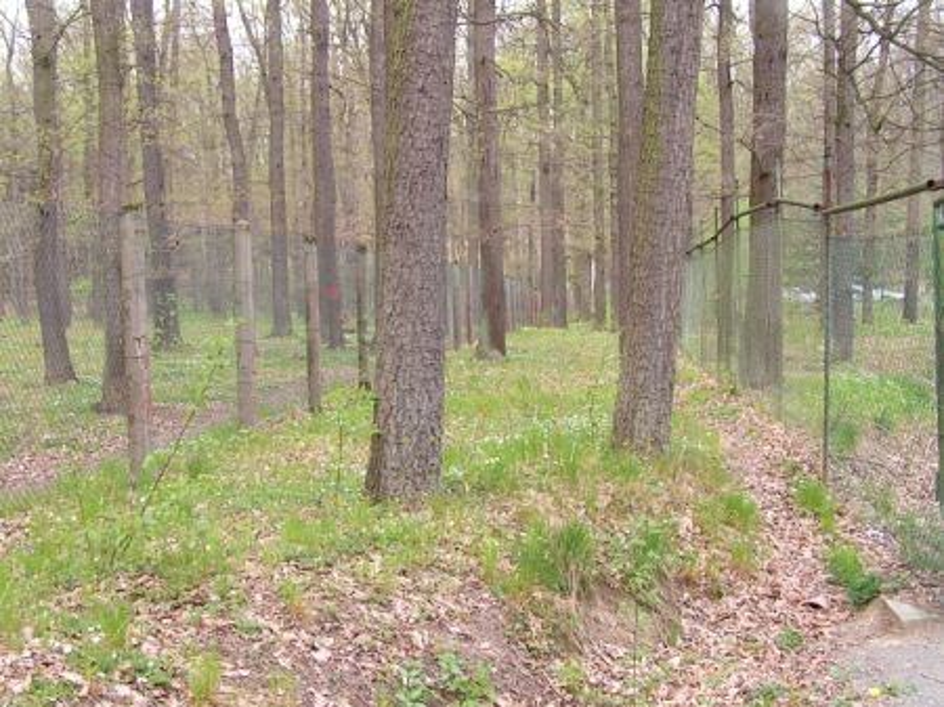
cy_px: 354
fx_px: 1036
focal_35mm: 38
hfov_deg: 49.0
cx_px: 472
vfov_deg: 37.7
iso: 50
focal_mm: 6.3
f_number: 5
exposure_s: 1/50
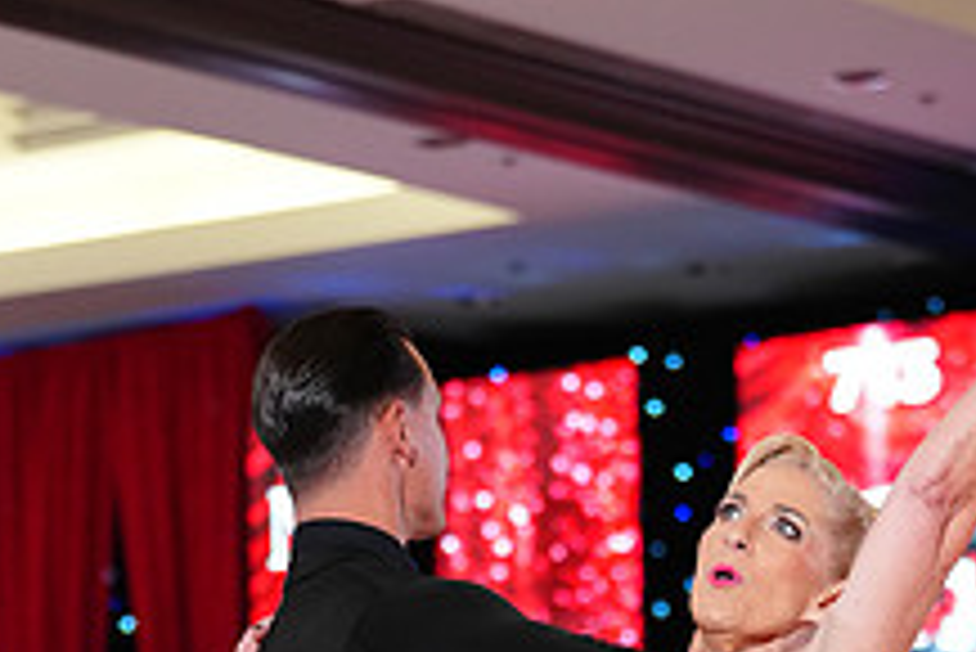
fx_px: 5073
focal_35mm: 187
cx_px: 488
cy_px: 868
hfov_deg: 11.0
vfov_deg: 7.3
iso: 2500
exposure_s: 1/400
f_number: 2.8
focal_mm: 70
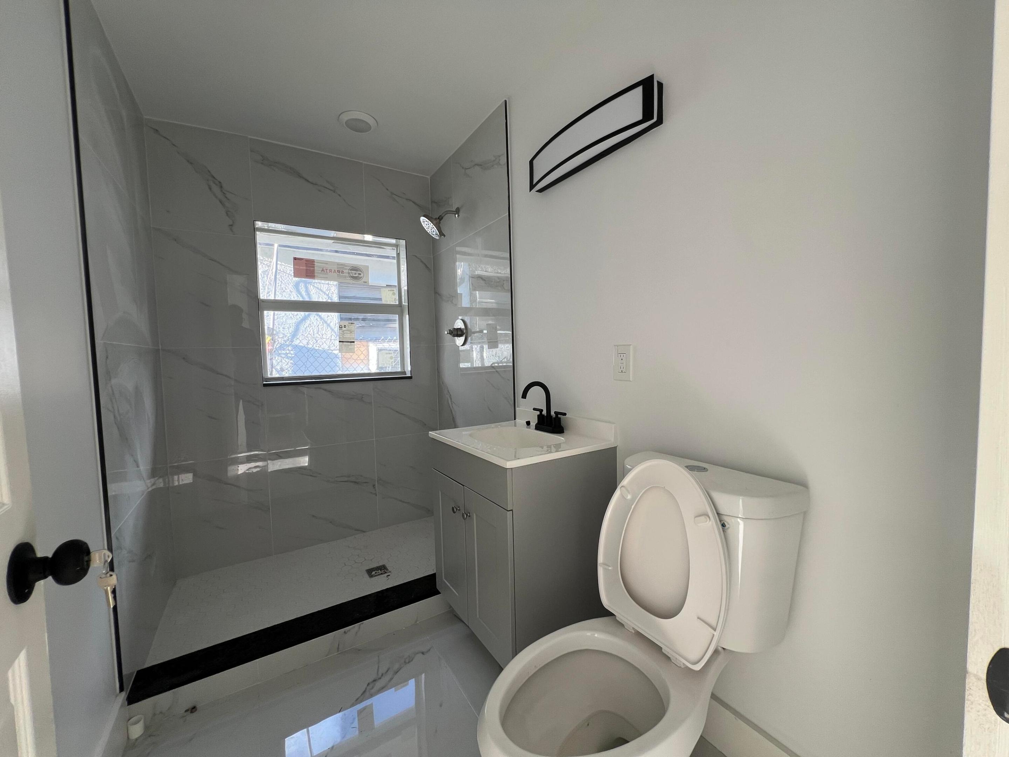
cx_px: 504
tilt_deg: -3.5
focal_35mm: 13
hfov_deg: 106.2
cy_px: 378
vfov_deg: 89.9
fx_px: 379
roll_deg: +1.8
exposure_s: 1/99
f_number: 1.8
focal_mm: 1.57
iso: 50
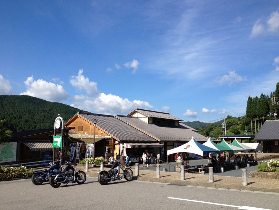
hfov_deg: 52.6
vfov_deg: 40.7
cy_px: 105
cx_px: 140
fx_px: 282
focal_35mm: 35
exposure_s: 1/1623
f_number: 2.4
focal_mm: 4.28
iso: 64
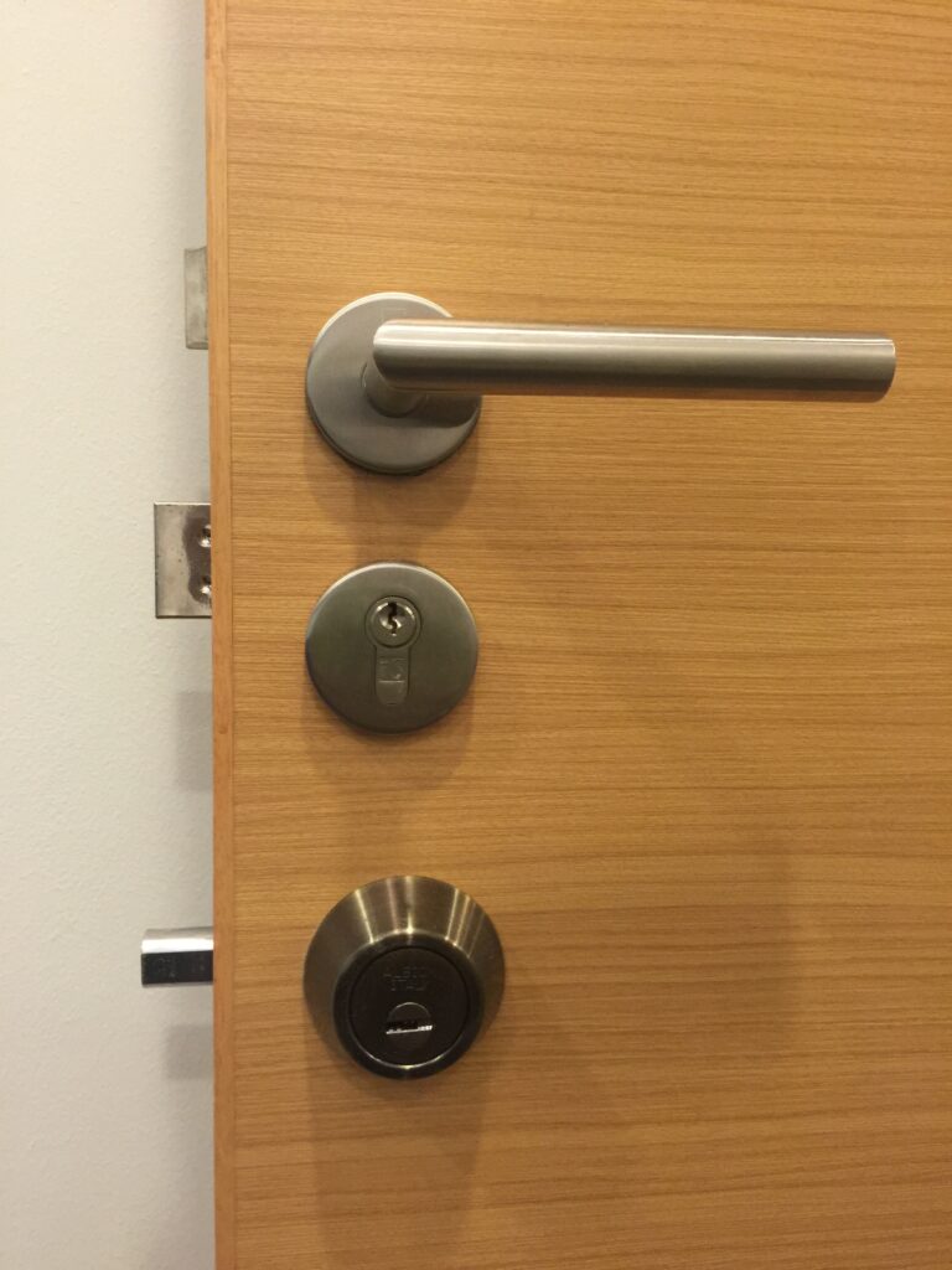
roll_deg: -0.1
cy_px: 635
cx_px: 476
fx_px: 1063
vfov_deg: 61.7
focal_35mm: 29
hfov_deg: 48.2
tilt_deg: -4.6
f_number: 2.2
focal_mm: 4.15
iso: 160
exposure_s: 1/17
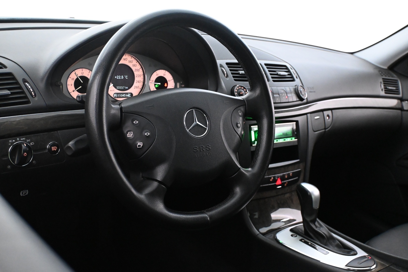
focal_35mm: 38
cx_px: 204
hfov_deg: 51.3
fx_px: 425
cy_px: 136
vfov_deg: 35.5
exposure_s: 1/40
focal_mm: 25
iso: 6400
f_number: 4.2
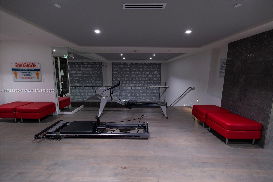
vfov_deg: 77.3
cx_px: 136
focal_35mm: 15
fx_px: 114
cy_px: 91
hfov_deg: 100.4
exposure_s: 1/25
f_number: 6.3
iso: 1250
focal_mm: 15
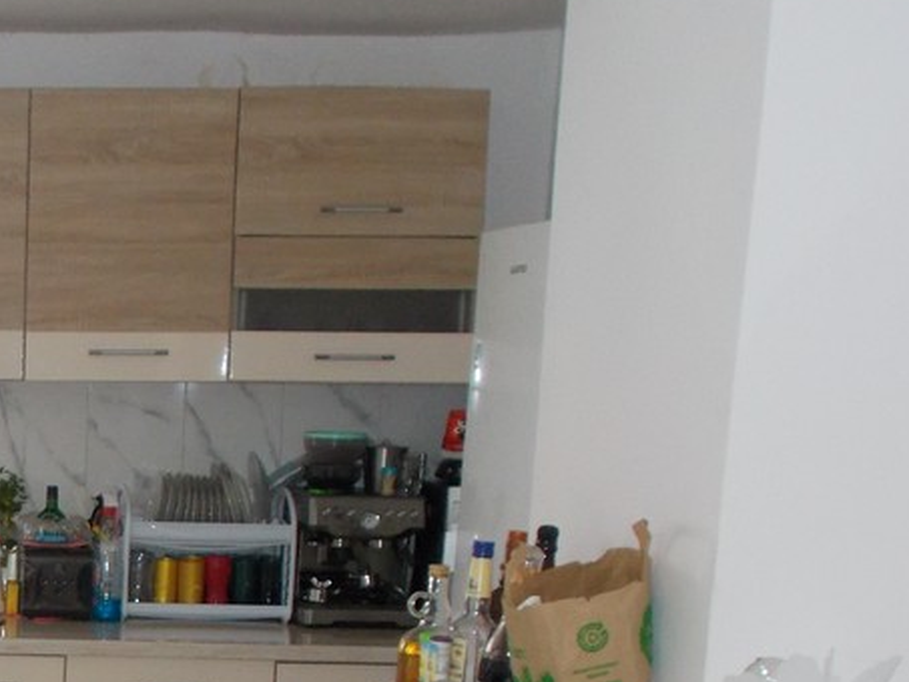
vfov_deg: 16.0
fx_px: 2364
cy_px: 744
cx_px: -229
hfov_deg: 20.2
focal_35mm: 90
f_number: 3.6
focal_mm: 6
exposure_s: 1/25
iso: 220
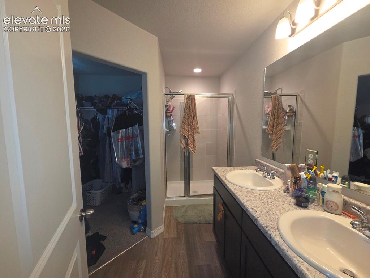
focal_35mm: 13
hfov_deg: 106.2
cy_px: 139
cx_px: 185
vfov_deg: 89.9
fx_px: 139
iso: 125
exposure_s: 1/60
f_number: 2.2
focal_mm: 2.2
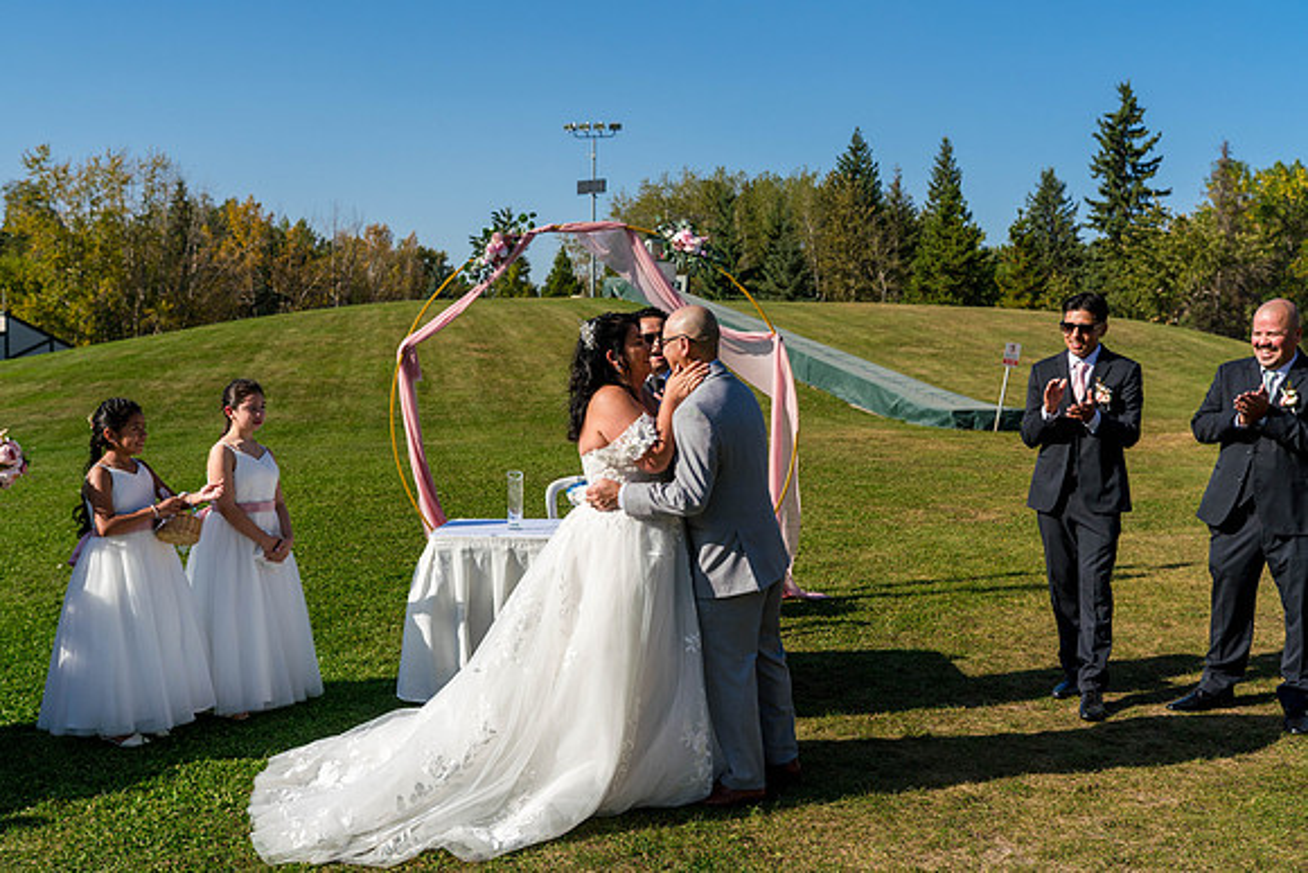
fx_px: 1393
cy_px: 436
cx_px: 654
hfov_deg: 50.3
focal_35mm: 38
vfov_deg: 34.8
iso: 250
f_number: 5
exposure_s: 1/1600
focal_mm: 35
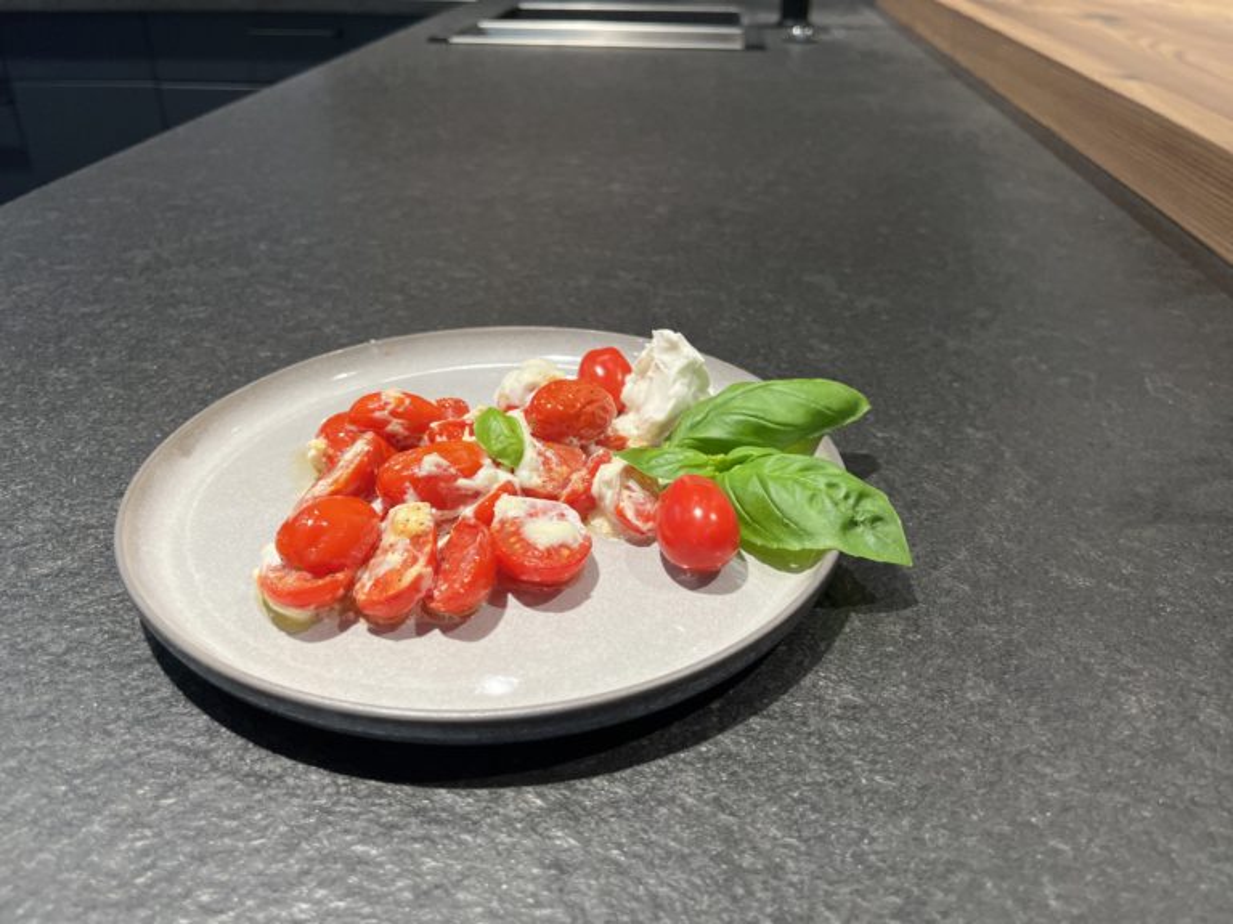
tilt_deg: -31.2
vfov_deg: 53.1
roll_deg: -1.0
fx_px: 926
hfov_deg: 67.3
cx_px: 616
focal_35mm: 26
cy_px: 462
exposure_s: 1/100
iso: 50
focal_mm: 5.1
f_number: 1.6
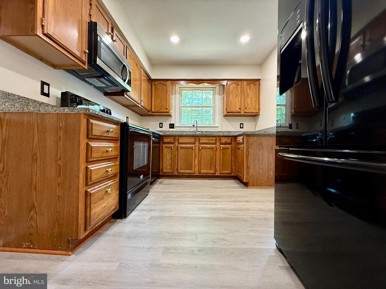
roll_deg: -0.9
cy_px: 144
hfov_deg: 102.1
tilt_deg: +1.0
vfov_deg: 85.7
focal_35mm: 14
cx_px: 193
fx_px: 156
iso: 320
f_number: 2.2
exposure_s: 1/60
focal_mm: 2.22
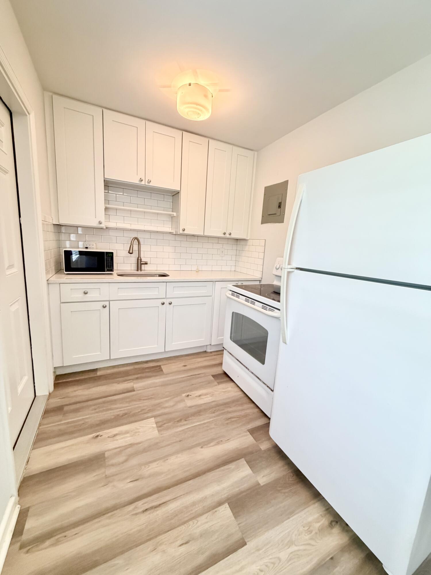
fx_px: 232
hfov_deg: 85.7
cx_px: 216
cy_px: 288
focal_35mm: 14
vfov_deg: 102.1
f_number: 2.2
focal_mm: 2.22
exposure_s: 1/60
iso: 500
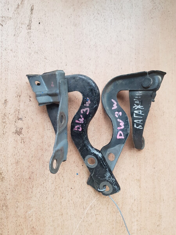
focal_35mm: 26
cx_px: 88
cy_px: 118
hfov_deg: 53.1
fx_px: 176
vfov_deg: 67.3
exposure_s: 1/33
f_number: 1.7
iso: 160
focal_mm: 4.2
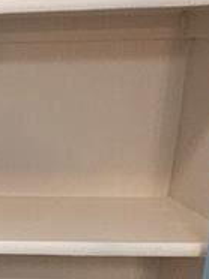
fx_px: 678
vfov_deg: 22.5
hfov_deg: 13.9
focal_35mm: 84
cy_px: 268
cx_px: -247
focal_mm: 2.2
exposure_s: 1/60
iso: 160
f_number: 2.2
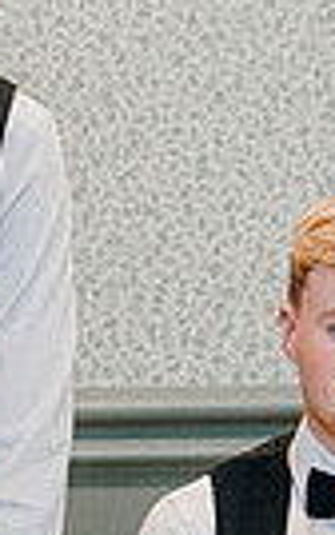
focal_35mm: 277
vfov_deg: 7.6
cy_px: 441
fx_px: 4038
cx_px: 84
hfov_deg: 4.7
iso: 2500
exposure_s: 1/160
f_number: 3.5
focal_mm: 42
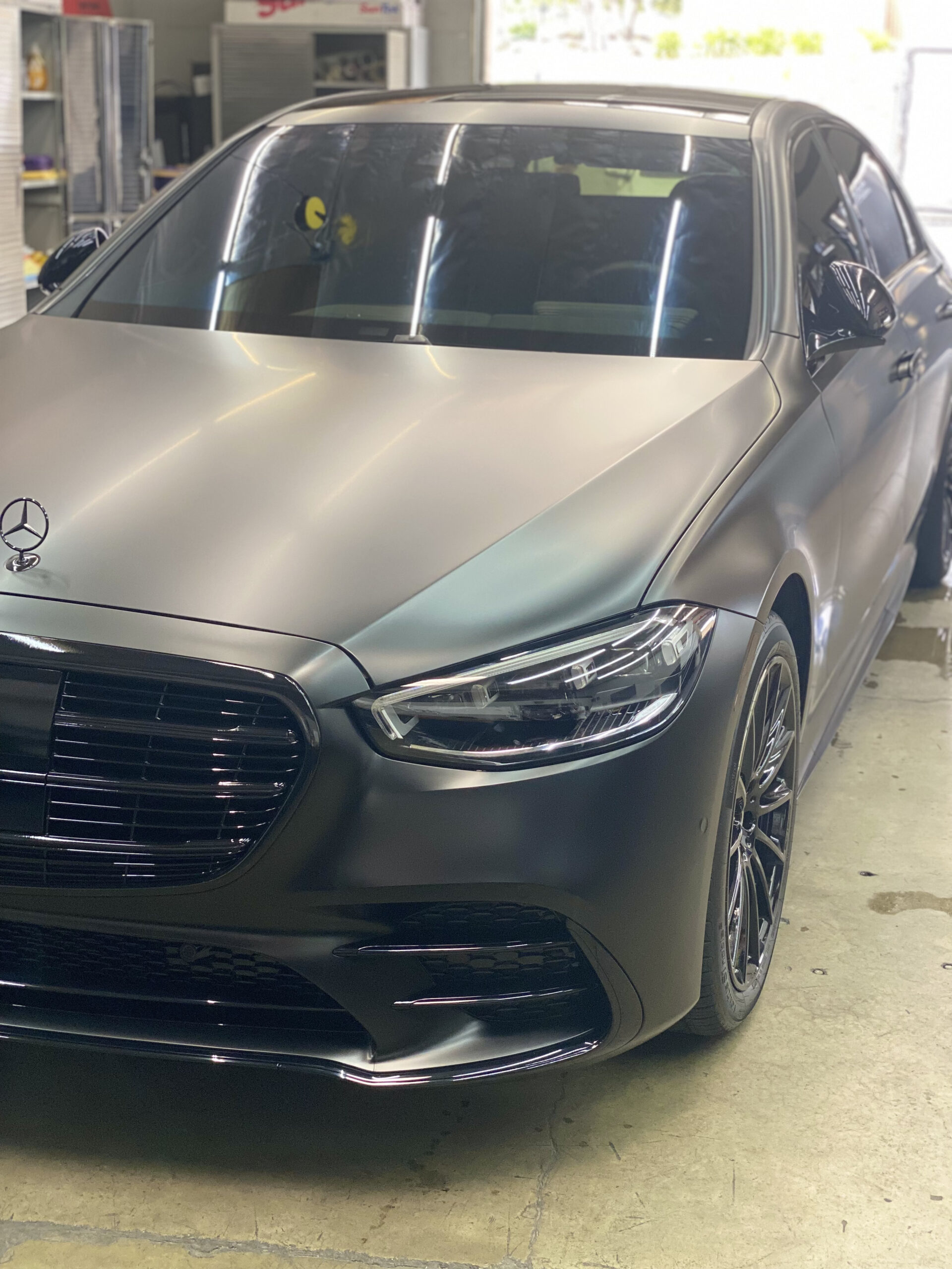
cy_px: 634
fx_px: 1907
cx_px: 476
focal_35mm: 52
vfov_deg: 36.8
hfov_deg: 28.0
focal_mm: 6
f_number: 2
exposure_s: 1/120
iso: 125
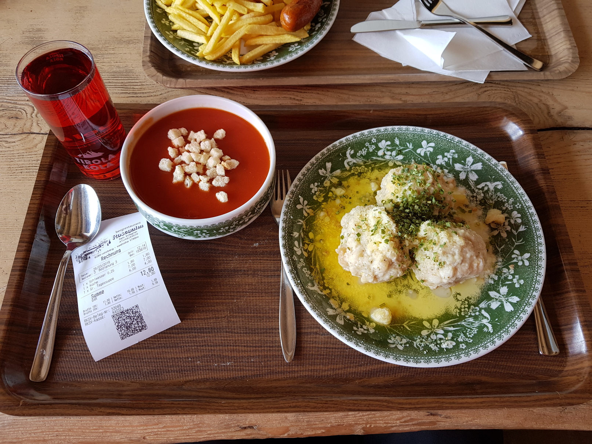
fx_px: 445
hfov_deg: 67.3
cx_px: 296
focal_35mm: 26
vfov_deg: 53.1
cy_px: 222
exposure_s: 1/100
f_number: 1.7
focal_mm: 4.3
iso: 50
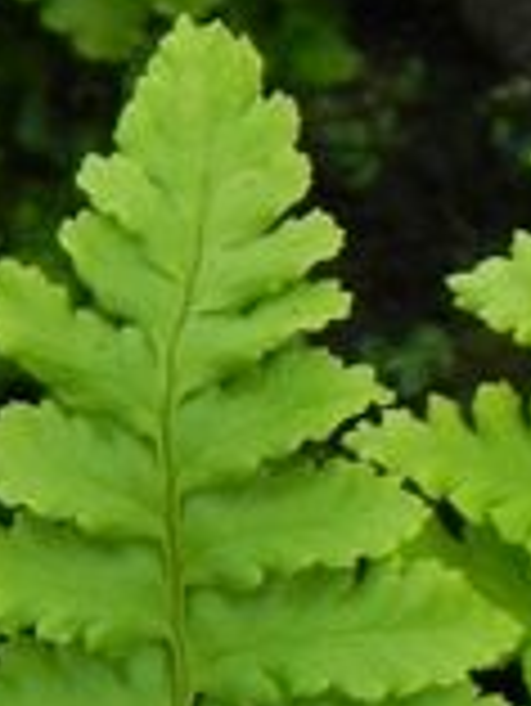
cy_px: 1556
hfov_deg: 1.6
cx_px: 670
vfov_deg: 2.1
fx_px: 19138
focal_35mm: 937
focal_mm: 32.7
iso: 160
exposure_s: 1/40
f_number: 5
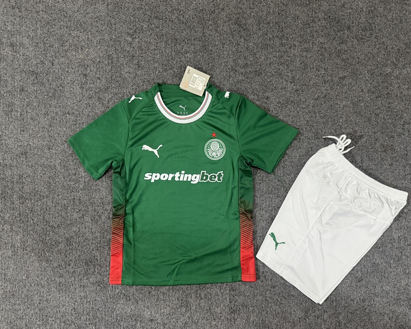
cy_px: 175
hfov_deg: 63.9
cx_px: 229
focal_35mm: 27
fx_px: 328
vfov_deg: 53.2
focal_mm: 6.76
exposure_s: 1/50
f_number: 1.78
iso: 500
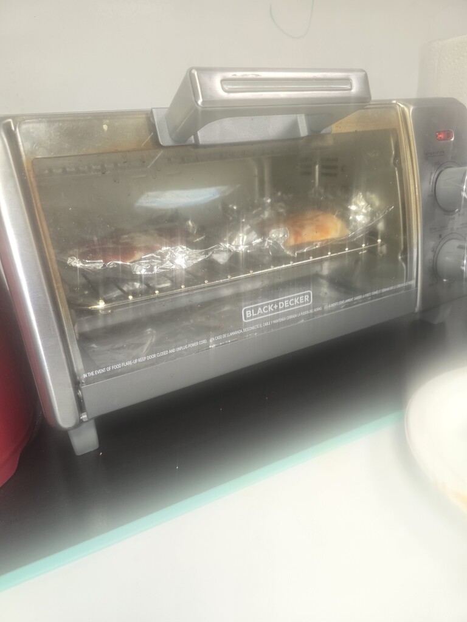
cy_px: 311
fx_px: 414
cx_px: 234
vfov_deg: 73.9
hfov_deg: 58.9
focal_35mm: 23
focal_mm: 6.3
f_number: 1.7
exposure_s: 1/40
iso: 100
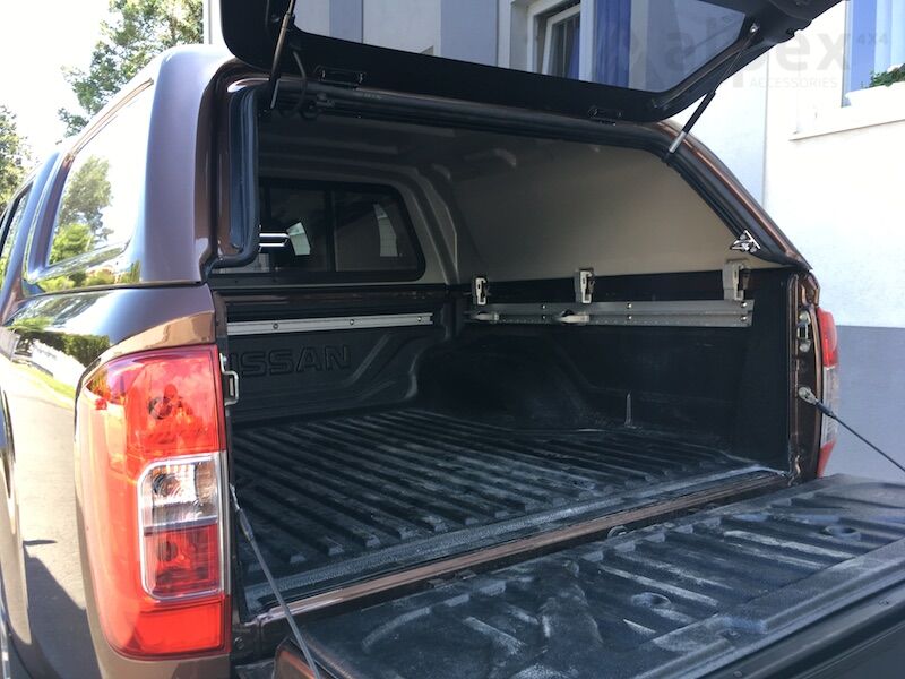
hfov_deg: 61.7
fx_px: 758
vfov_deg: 48.2
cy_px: 340
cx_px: 452
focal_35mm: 29
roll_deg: -3.7
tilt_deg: -3.0
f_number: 2.2
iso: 25
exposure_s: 1/100
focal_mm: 4.15
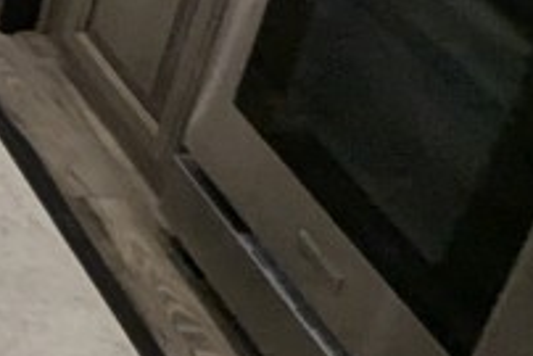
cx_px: -745
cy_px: -55
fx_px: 1704
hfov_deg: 13.3
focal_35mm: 115
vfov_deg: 11.7
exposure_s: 1/65.7
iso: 242
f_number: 2.2
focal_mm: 2.35
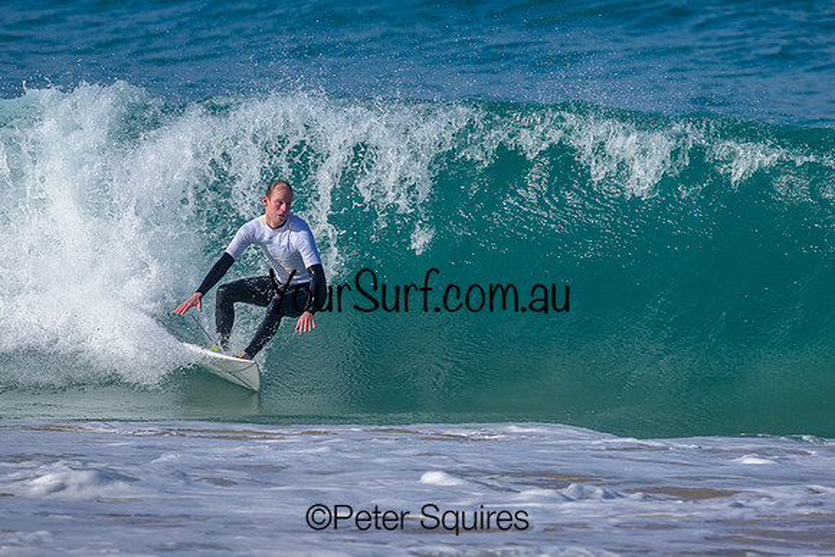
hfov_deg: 1.9
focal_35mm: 1098
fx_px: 25482
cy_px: 178
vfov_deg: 1.3
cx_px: 439
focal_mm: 800
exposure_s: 1/2000
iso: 280
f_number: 6.3
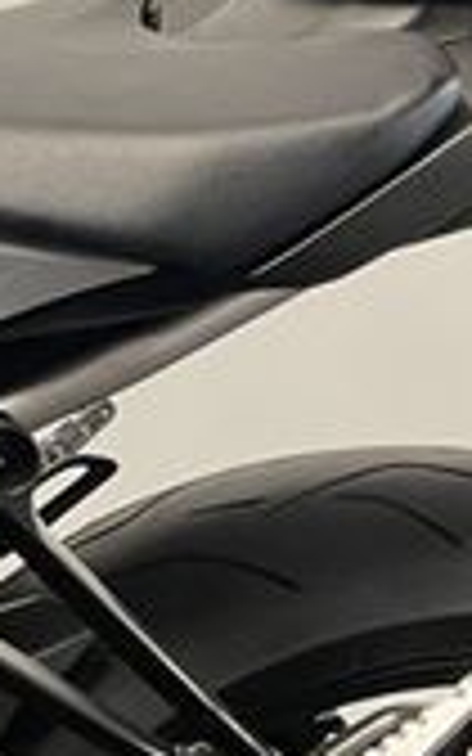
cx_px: -742
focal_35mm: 105
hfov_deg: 10.4
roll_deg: -2.4
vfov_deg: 19.8
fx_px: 2161
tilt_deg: -11.6
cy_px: 454
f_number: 1.6
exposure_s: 1/50
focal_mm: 5.1
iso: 125
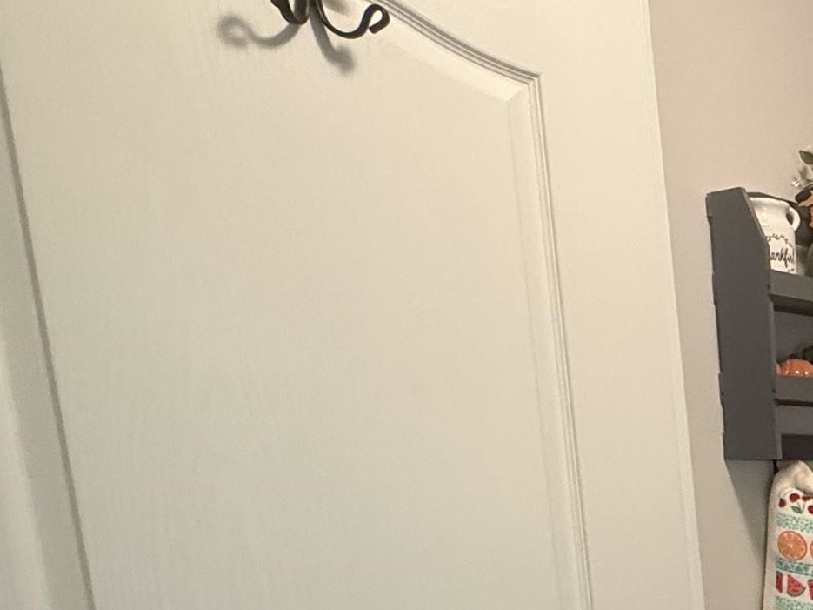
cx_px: 1133
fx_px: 1080
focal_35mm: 46
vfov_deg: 29.1
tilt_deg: -8.5
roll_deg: +1.2
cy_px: 637
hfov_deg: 29.9
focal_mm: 2.22
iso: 160
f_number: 2.2
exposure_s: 1/60
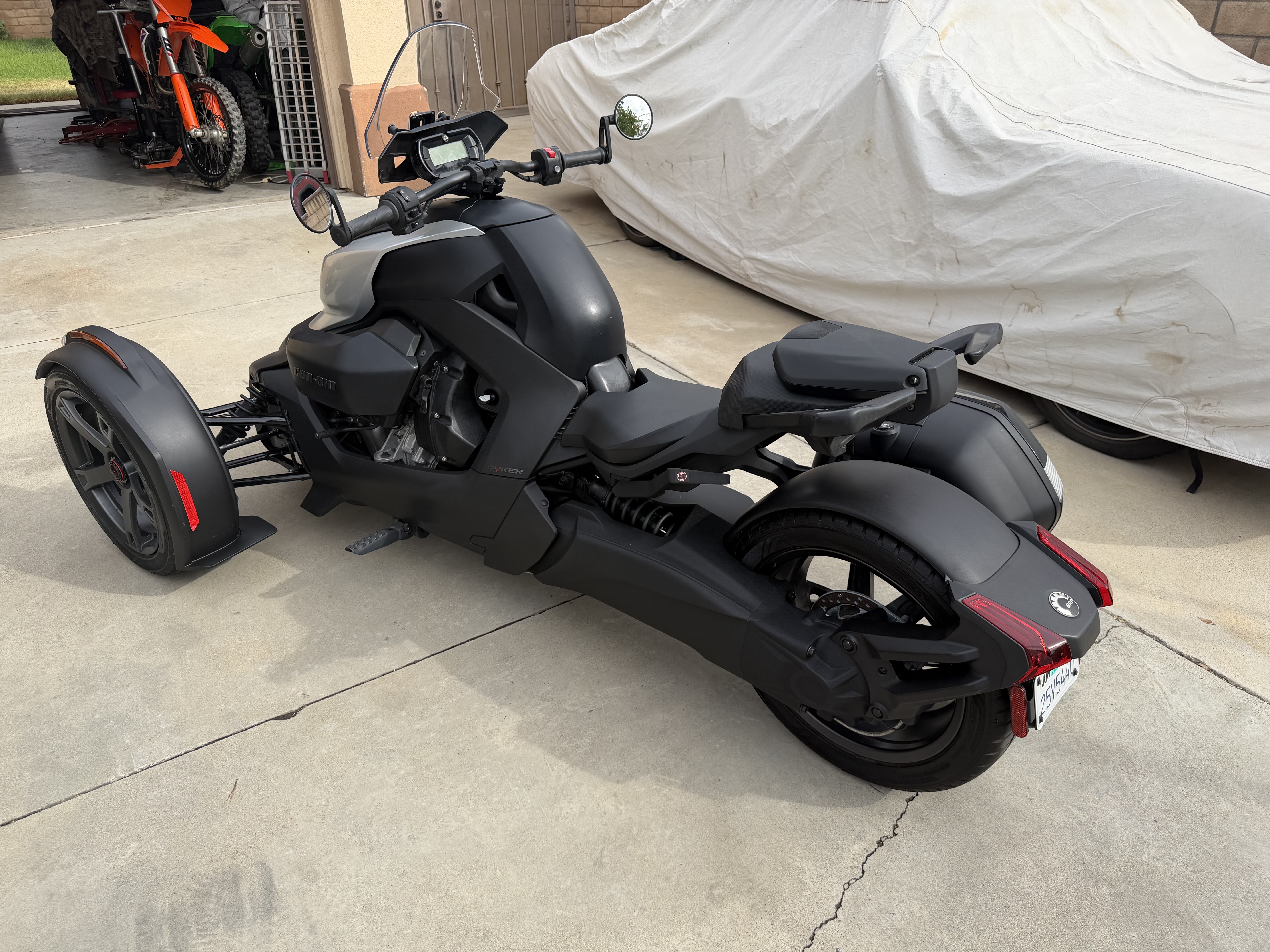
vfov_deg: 56.8
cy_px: 476
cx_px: 635
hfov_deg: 71.6
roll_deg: +1.5
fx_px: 881
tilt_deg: -30.1
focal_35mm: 24
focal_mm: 6.76
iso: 80
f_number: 1.78
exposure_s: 1/1949
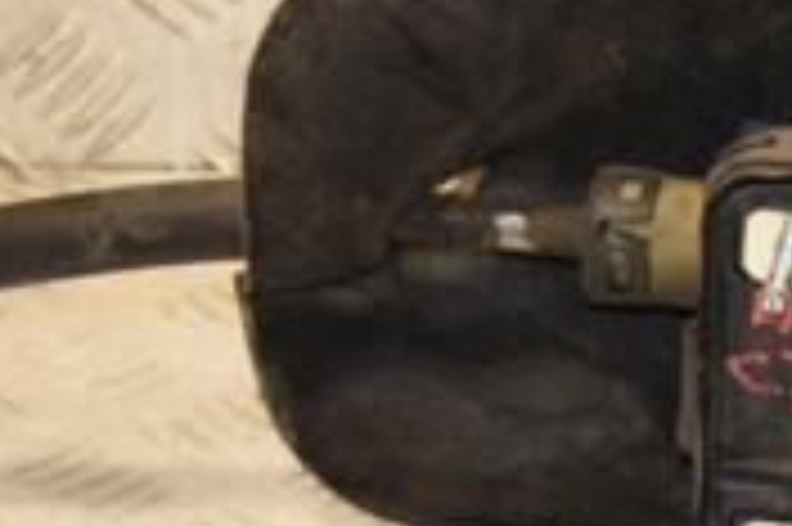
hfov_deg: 7.9
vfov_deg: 5.3
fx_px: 5627
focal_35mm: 256
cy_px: 580
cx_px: 1112
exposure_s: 1/200
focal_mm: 50
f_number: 5.6
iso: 800
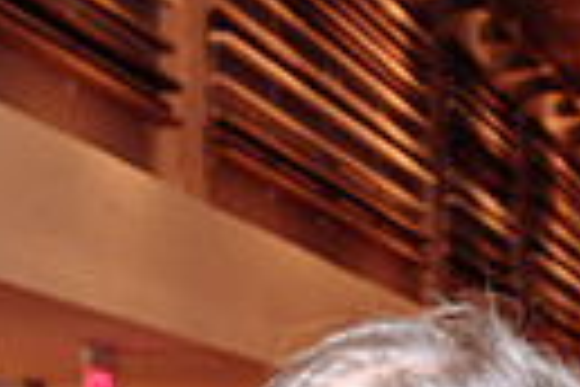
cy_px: 740
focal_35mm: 139
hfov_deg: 14.7
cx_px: 139
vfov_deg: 9.3
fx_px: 2239
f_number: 3.5
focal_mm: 30
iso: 1000
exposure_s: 1/60
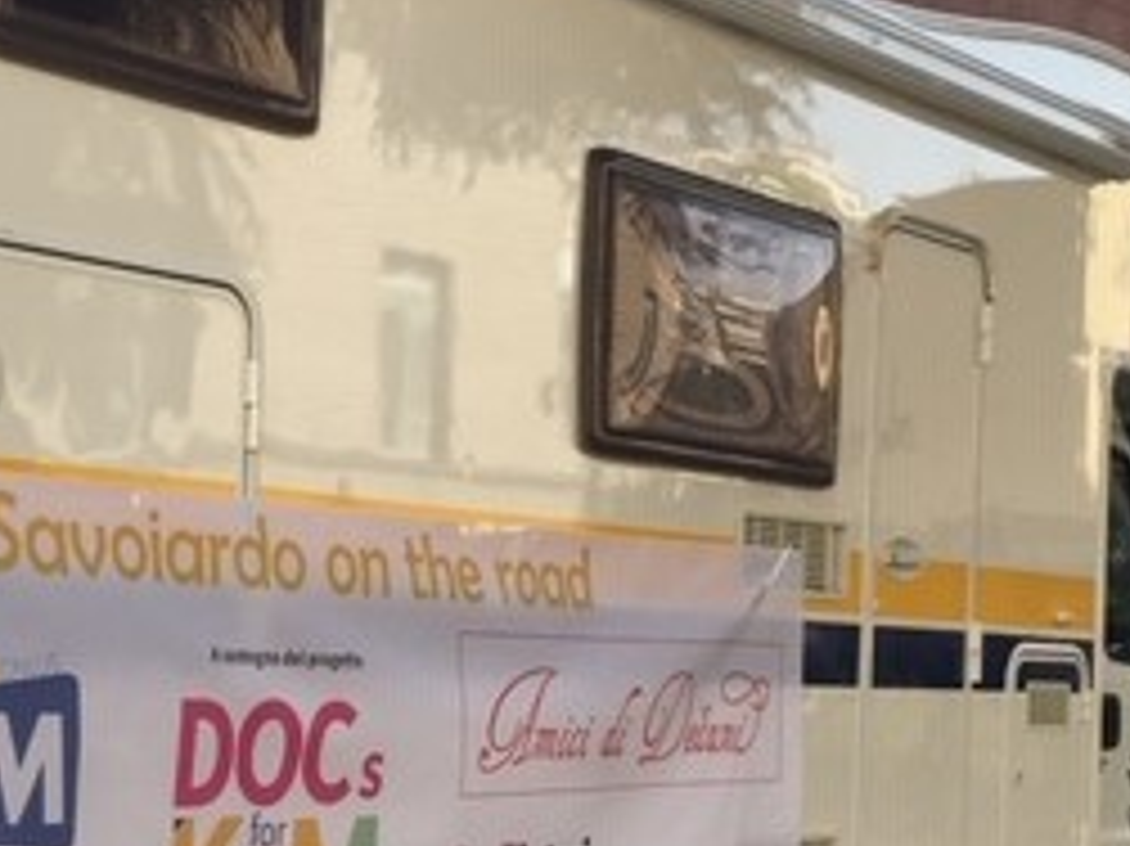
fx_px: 2088
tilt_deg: +0.6
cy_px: 524
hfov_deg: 29.5
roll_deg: -0.7
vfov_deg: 22.9
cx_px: 216
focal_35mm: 64
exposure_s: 1/425
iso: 25
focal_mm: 4.15
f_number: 2.2
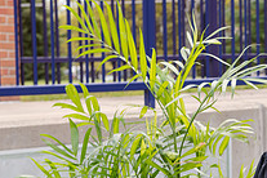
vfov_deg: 8.7
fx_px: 1164
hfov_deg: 12.7
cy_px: 168
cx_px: 331
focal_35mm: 157
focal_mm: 56
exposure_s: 1/200
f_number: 5.6
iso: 250
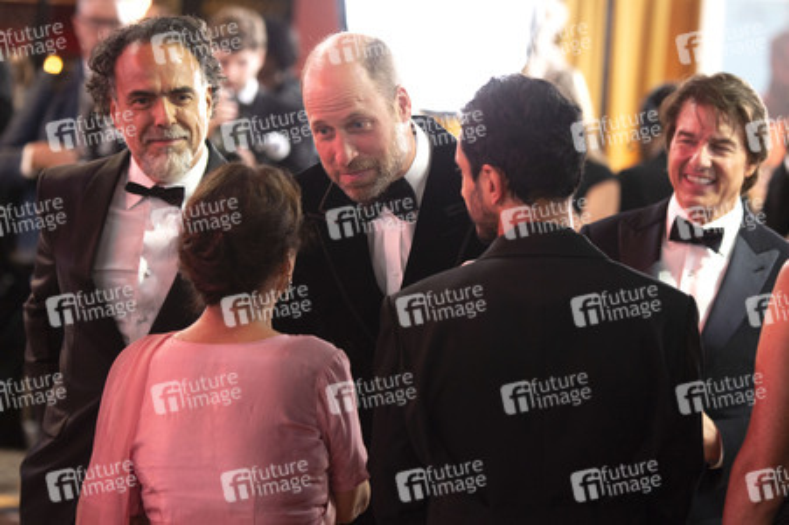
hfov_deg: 9.0
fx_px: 5025
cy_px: 228
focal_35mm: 229
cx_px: 373
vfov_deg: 6.0
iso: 1600
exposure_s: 1/250
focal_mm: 185
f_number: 5.3
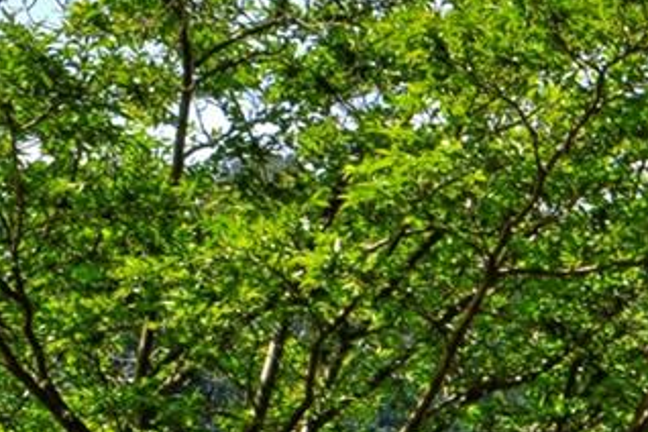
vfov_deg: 7.4
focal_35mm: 174
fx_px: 3132
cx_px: 1418
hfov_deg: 10.5
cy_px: 1018
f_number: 8
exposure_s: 1/200
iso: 100
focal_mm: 18
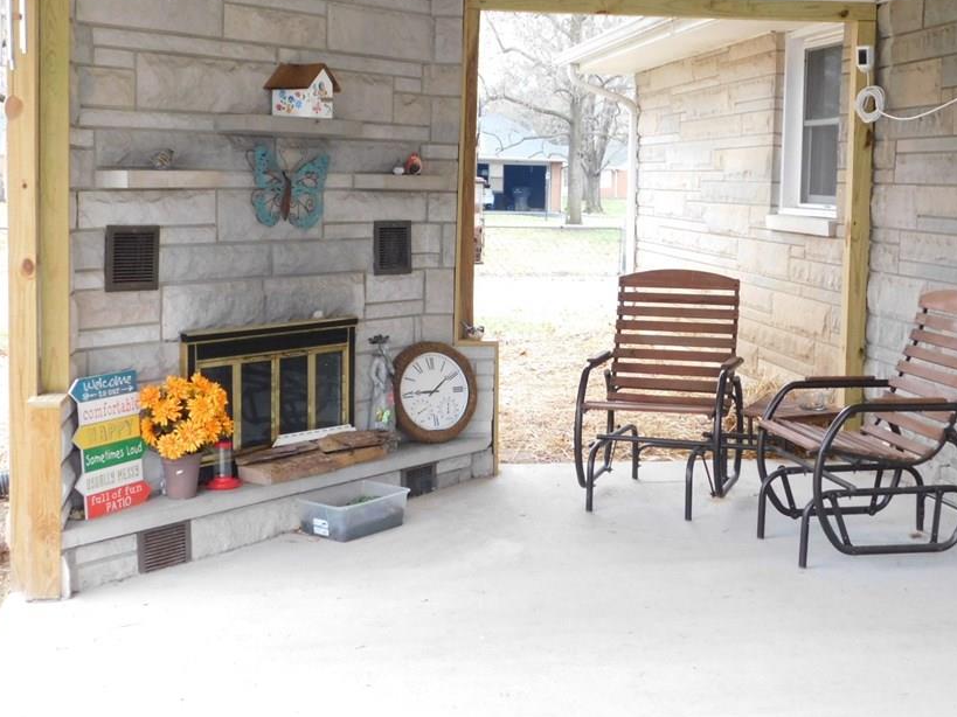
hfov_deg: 38.2
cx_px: 514
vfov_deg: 29.0
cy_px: 281
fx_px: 1382
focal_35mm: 50
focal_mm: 7.1
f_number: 3.6
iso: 280
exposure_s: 1/30
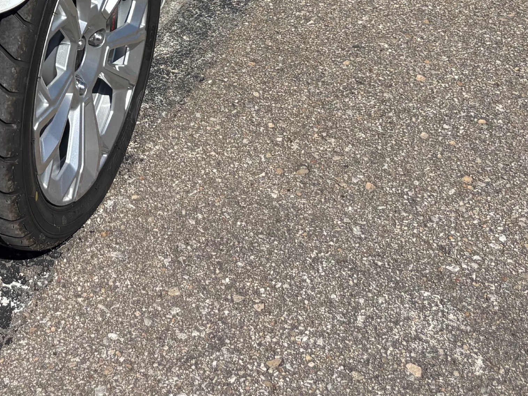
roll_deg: +2.3
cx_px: -51
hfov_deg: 22.7
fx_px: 1235
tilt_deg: -21.7
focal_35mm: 81
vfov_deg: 17.0
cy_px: -131
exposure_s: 1/7194
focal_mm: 5.96
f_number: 1.6
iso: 50
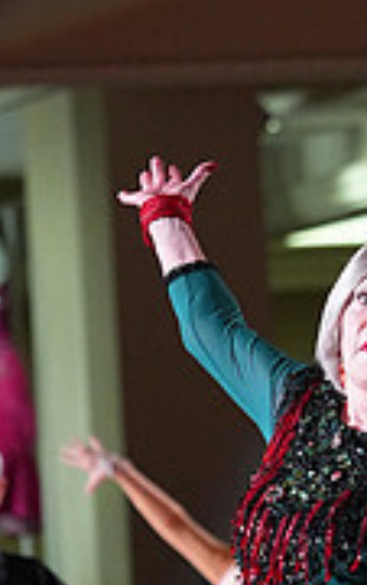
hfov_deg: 2.5
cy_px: 780
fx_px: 8263
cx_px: 469
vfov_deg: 4.0
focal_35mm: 518
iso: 6400
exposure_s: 1/400
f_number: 4.5
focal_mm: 158
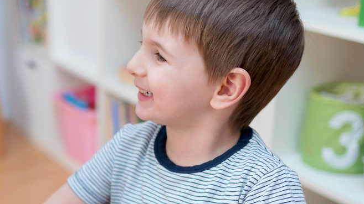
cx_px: 54
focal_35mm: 70
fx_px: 675
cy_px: 152
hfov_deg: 29.2
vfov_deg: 17.1
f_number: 1.8
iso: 100
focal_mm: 35
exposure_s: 1/250
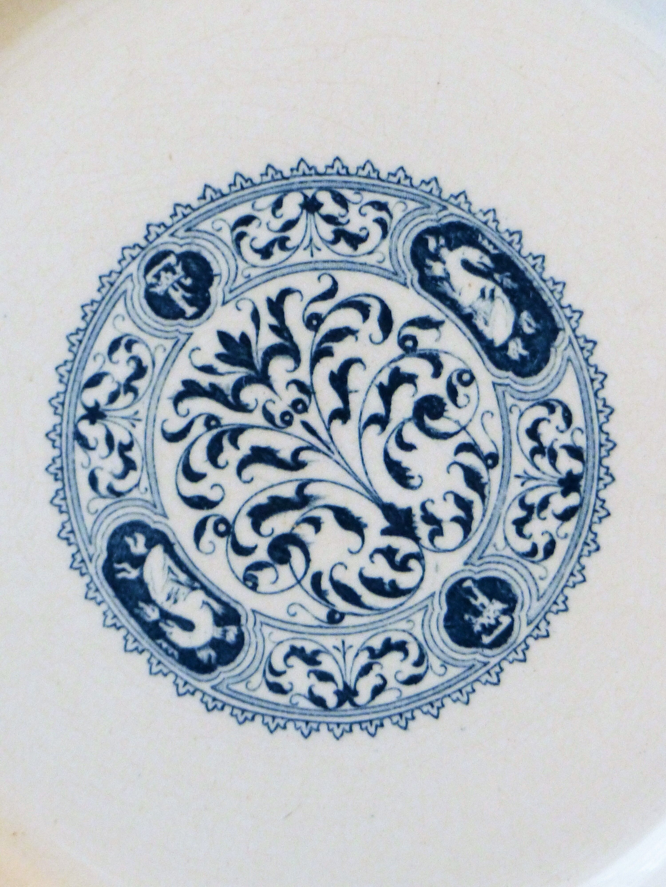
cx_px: 333
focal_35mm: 364
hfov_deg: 4.1
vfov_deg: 5.4
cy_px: 444
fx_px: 9338
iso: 400
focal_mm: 59.5
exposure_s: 1/25
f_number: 2.8
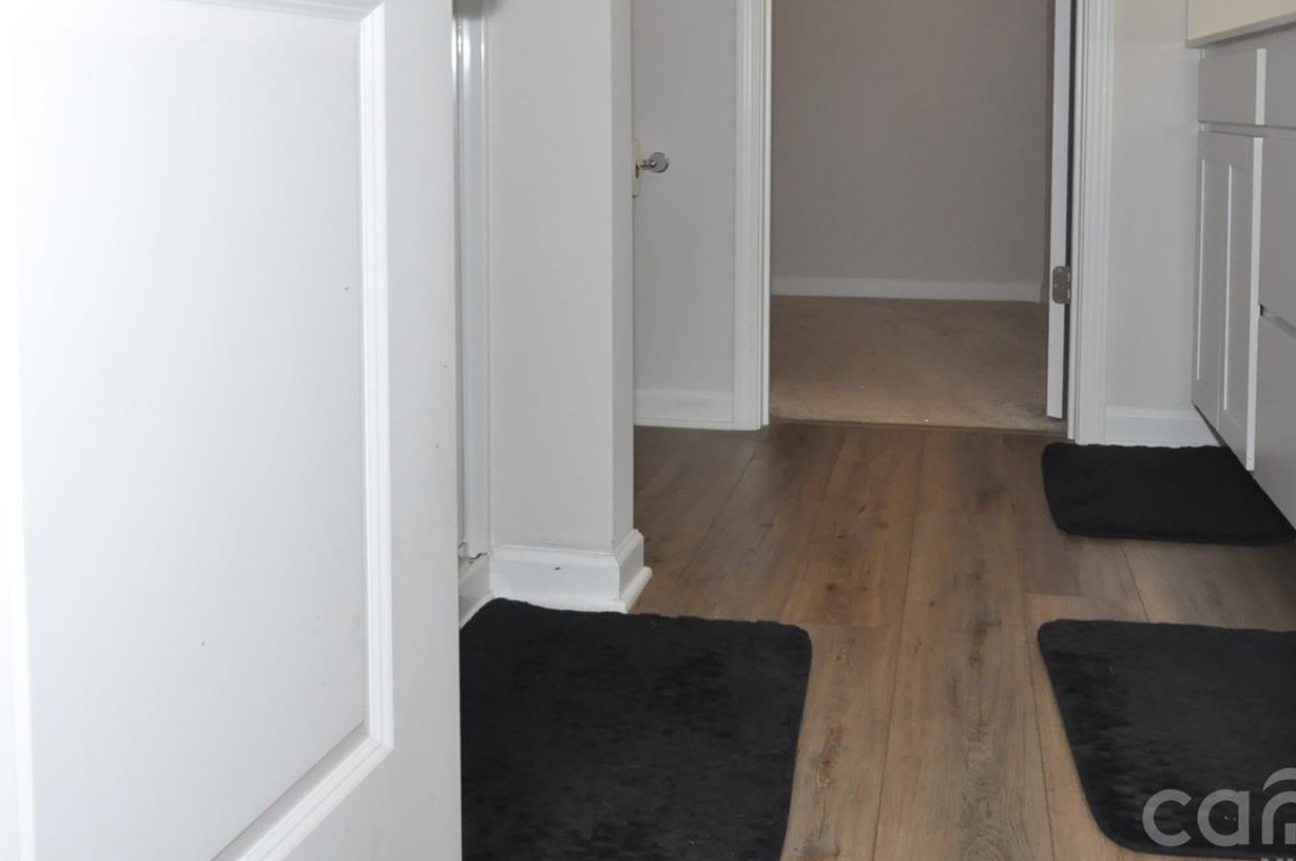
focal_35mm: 35
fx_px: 1258
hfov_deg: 54.4
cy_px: 180
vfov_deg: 36.5
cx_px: 697
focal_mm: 14
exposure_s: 1/60
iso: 1000
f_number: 6.3
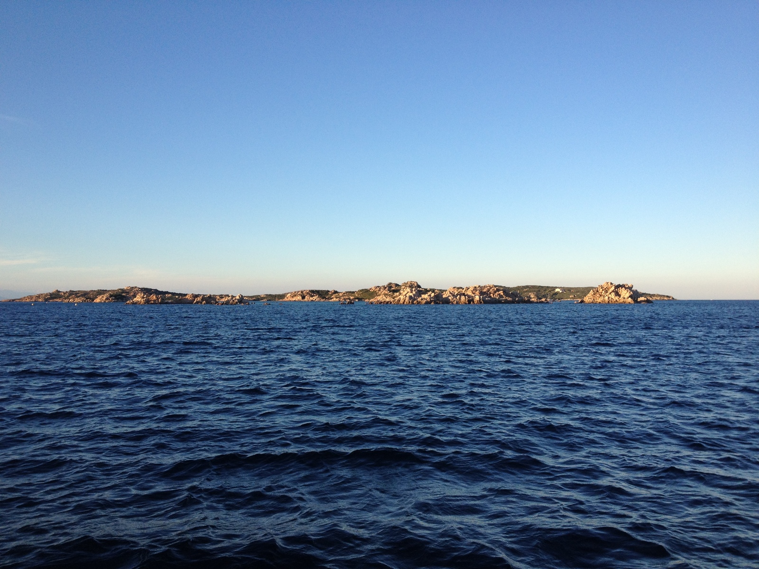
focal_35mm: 35
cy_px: 284
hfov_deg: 52.6
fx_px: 767
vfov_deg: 40.7
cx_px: 380
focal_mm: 4.28
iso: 64
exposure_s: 1/824
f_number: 2.4
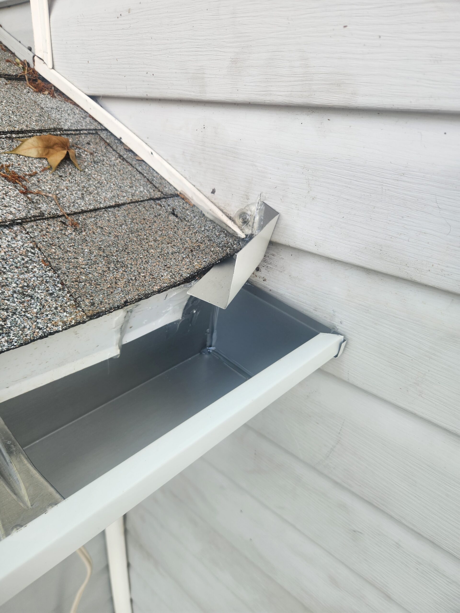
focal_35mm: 23
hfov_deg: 58.9
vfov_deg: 73.9
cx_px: 230
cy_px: 306
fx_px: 408
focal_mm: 5.4
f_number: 1.8
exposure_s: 1/180
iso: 25
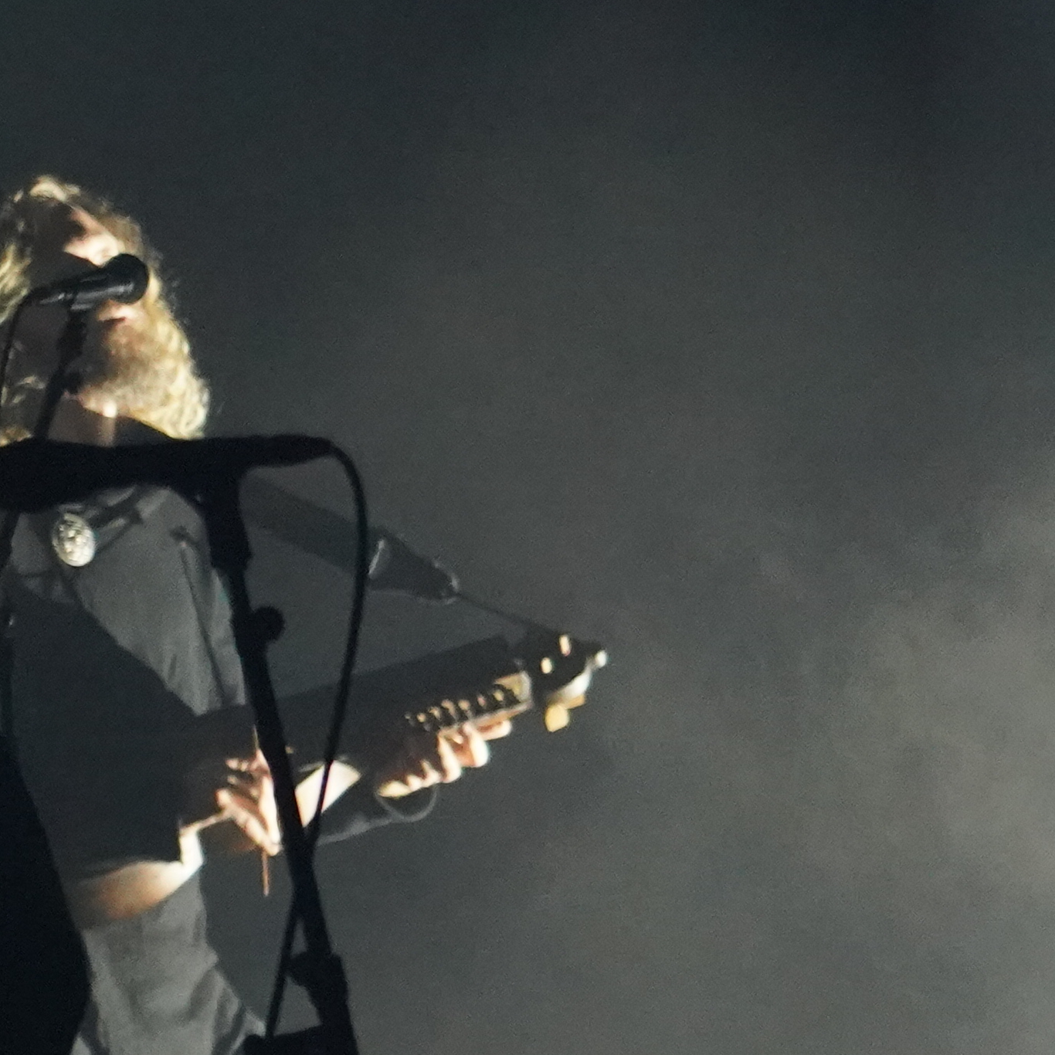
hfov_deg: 4.4
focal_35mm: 392
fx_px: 13517
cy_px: 996
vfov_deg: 4.5
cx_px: 1521
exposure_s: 1/160
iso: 10000
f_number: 4
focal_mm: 105
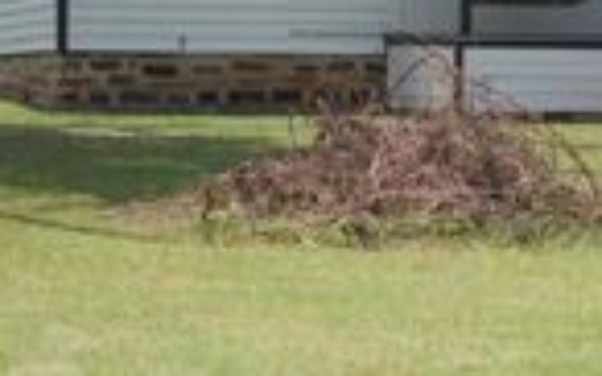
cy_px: -85
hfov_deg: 11.9
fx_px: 2869
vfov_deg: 7.4
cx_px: 594
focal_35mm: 175
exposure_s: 1/2500
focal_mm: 50
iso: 125
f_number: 2.2
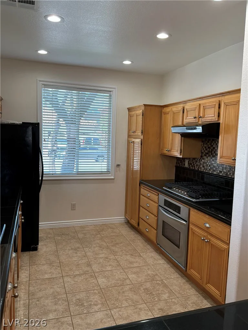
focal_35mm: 28
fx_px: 267
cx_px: 124
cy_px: 165
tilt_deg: -5.6
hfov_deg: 49.7
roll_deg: -2.3
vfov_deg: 63.4
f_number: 1.8
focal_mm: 3
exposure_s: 1/124
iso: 64
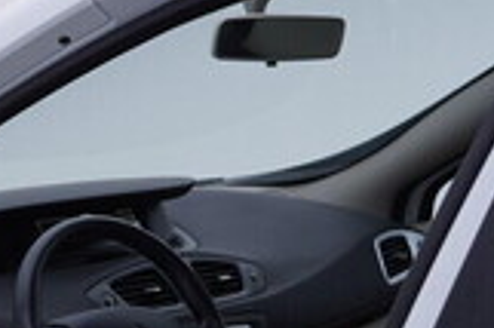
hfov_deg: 15.2
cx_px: -279
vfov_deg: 10.8
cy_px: 443
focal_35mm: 123
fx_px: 1686
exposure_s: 1/80
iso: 125
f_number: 4.5
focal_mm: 24
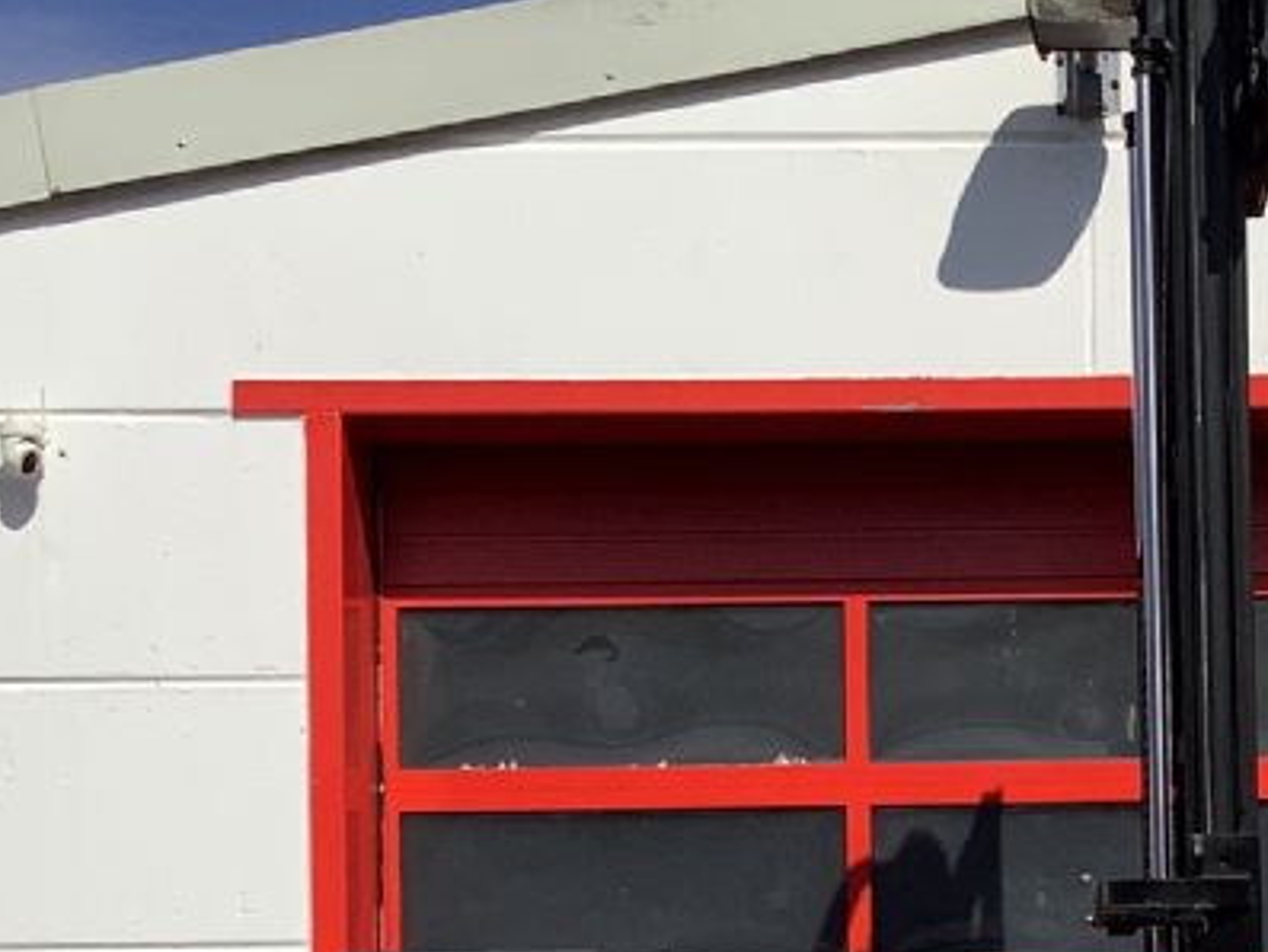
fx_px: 3664
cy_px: 1070
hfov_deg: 19.4
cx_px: 1067
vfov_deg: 14.4
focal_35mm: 100
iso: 25
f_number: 2.4
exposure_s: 1/3546
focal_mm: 3.3
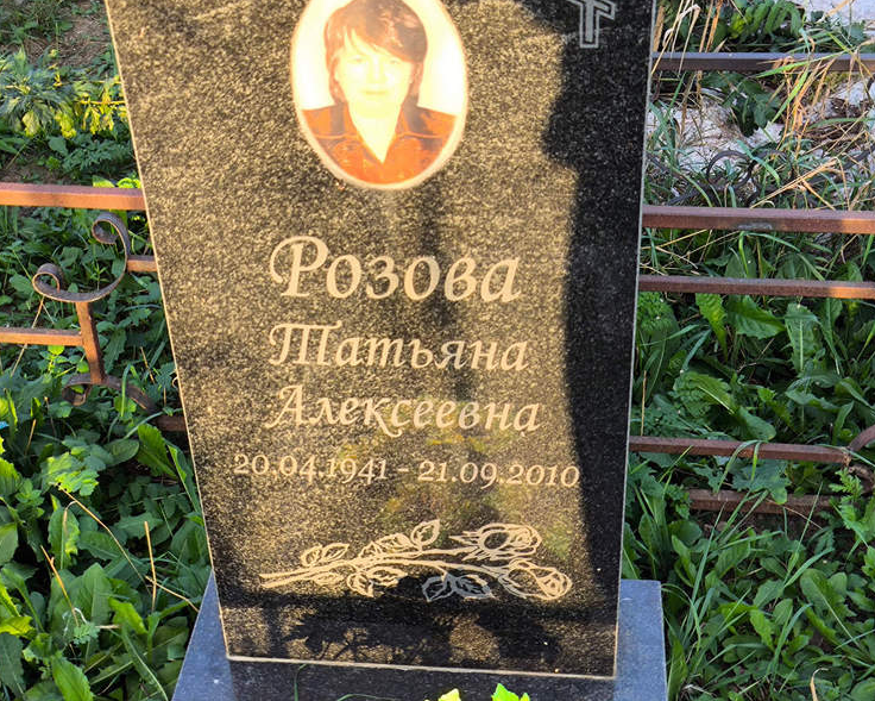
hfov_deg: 35.4
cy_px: 345
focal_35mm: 53
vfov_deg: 28.6
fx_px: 1373
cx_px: 432
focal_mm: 4.71
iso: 50
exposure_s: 1/179
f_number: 1.7
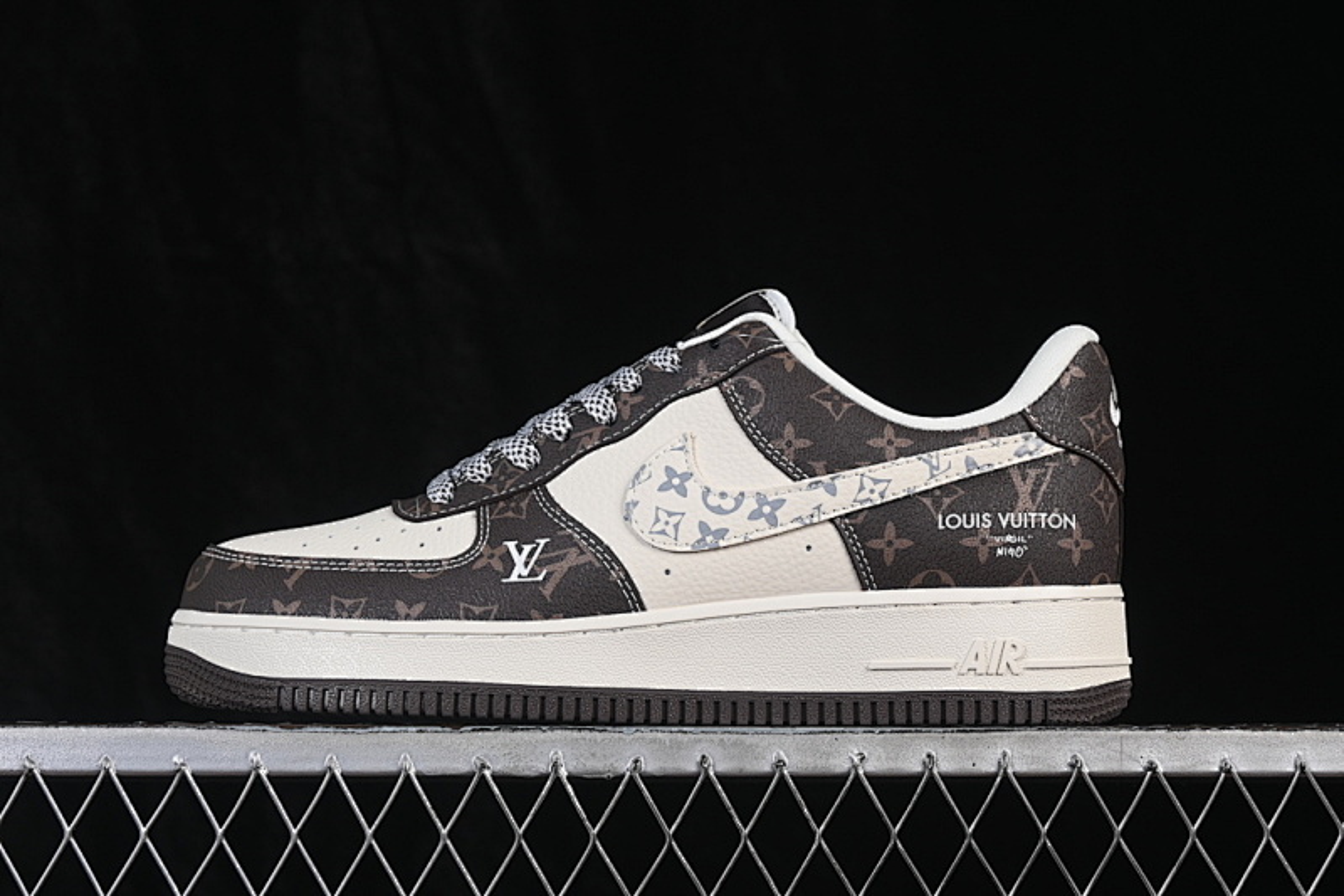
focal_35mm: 75
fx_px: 2799
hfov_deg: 27.0
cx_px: 672
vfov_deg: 18.2
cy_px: 448
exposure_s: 1/80
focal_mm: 50
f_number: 8
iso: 160
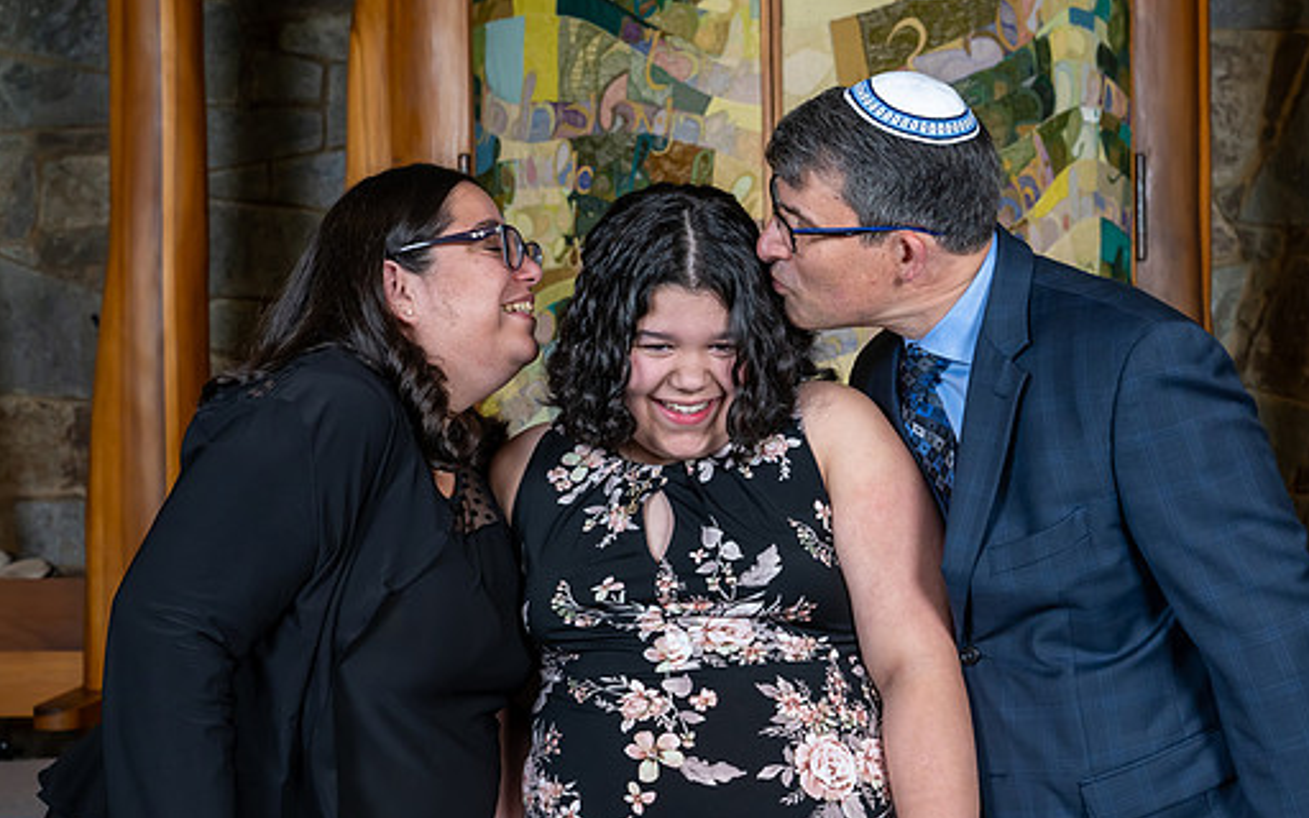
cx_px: 841
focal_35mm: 67
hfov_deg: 30.5
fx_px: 2390
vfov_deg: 19.4
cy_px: 450
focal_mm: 45
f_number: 7.1
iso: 640
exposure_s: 1/200
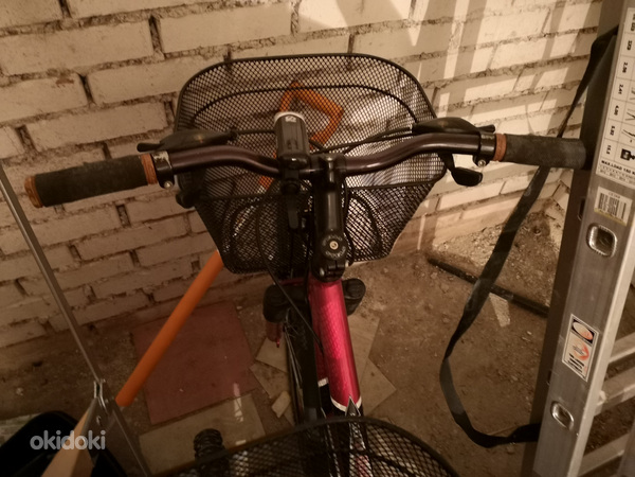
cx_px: 318
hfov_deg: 65.3
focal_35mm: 27
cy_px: 238
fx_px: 495
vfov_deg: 51.4
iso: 1600
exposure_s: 1/16.7
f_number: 1.8
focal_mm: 5.58
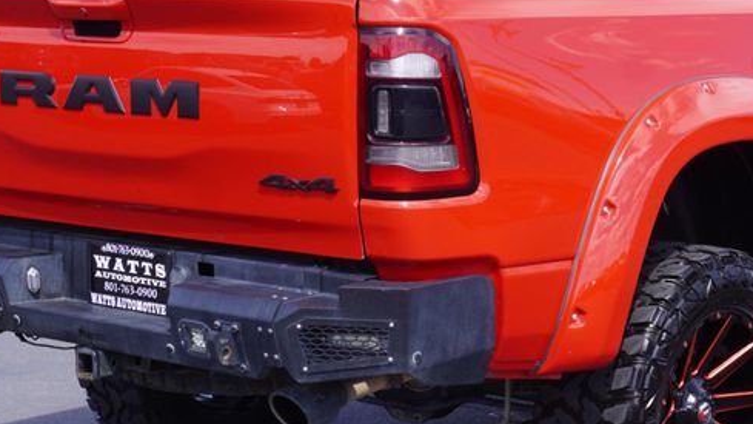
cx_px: 571
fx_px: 2038
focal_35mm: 102
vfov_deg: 11.9
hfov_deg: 20.8
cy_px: 214
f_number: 8
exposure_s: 1/100
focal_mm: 31
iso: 100
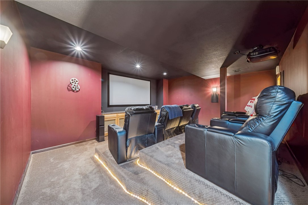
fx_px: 103
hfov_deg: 112.6
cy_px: 102
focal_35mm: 12
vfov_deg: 89.9
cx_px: 154
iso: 50
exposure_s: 13
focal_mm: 12
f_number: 11
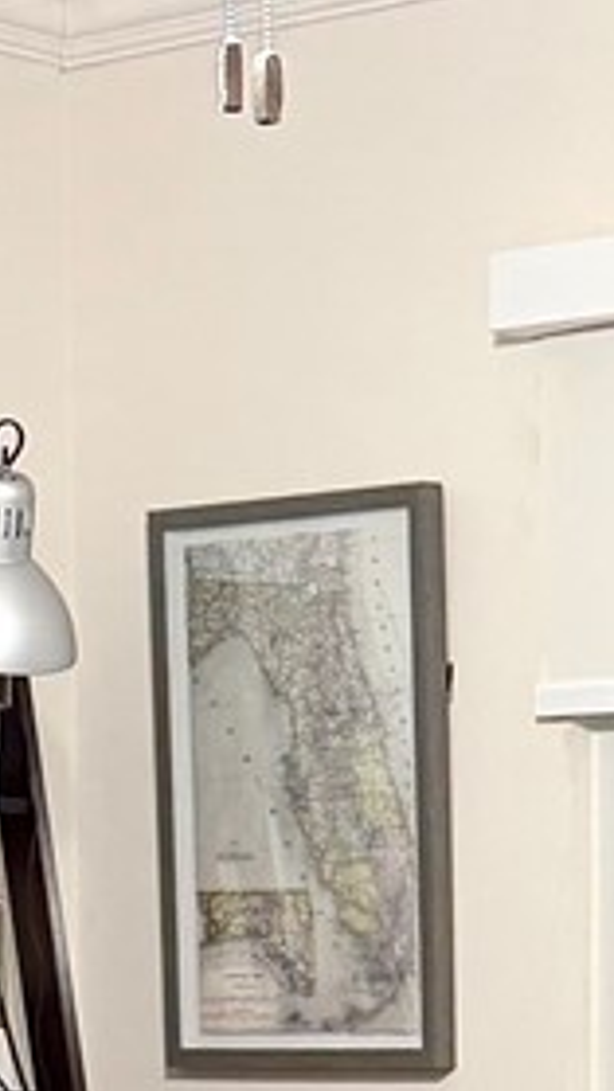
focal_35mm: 150
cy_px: 1560
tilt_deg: -6.3
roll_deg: -0.8
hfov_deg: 8.1
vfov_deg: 13.6
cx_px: 551
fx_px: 4340
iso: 250
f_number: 1.78
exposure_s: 1/60
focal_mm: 6.76
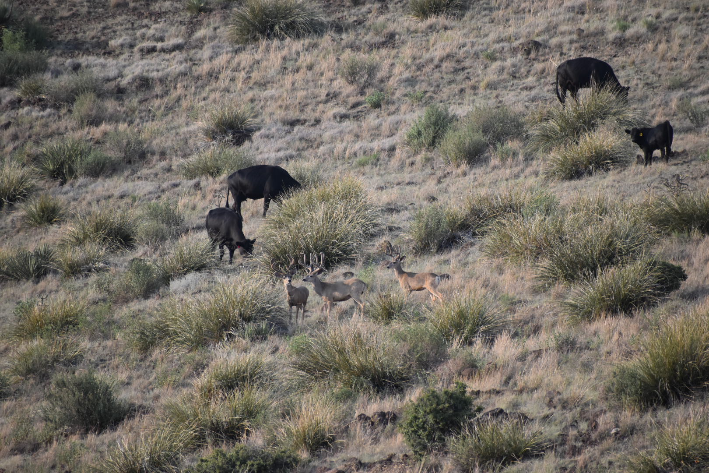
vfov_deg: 3.1
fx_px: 8862
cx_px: 354
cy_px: 236
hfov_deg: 4.6
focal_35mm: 450
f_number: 6.3
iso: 800
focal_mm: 300
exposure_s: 1/1000
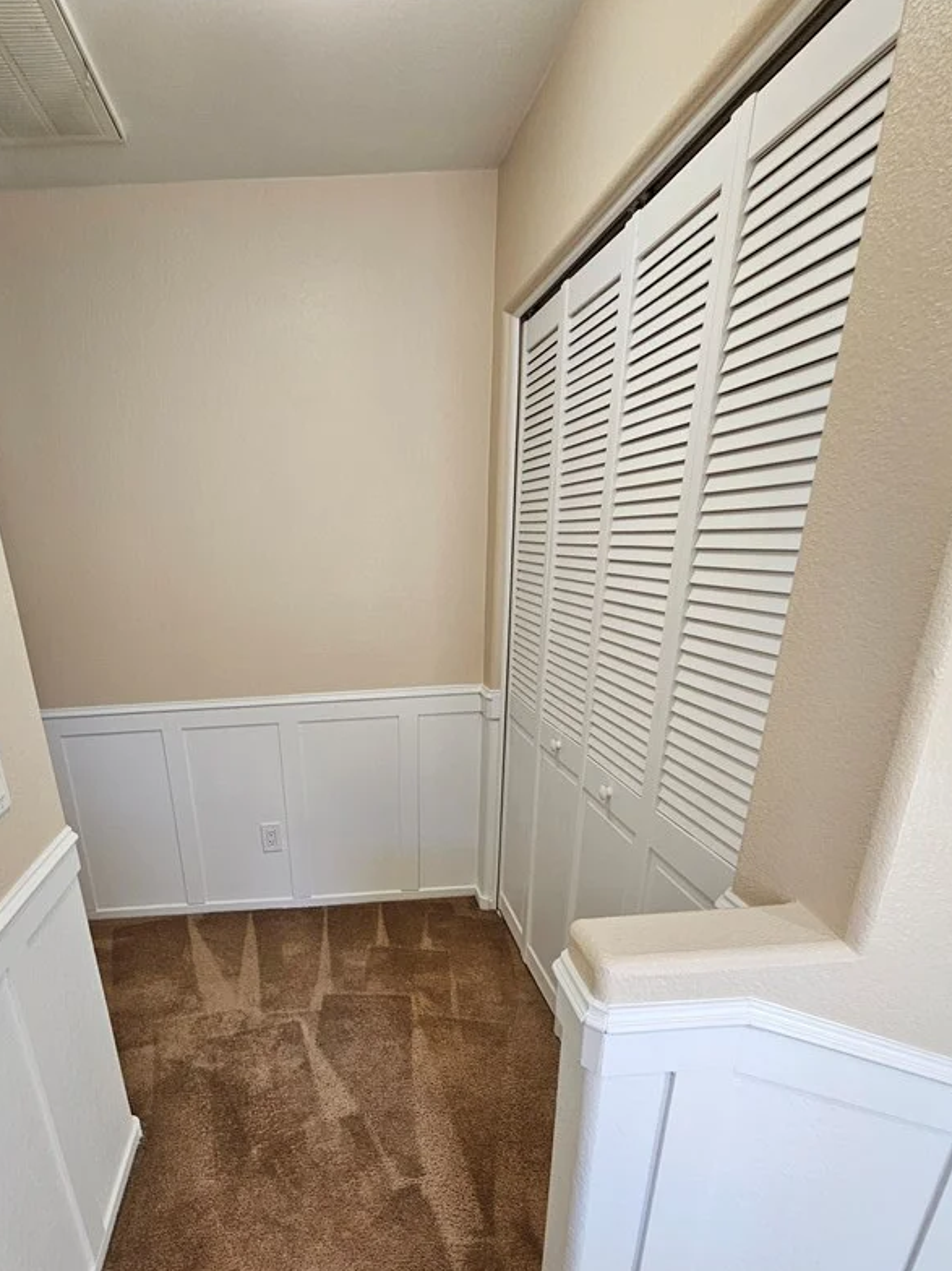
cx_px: 354
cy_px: 825
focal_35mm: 17
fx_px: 624
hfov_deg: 73.4
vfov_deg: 88.5
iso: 160
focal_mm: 2.2
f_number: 2.2
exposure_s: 1/60
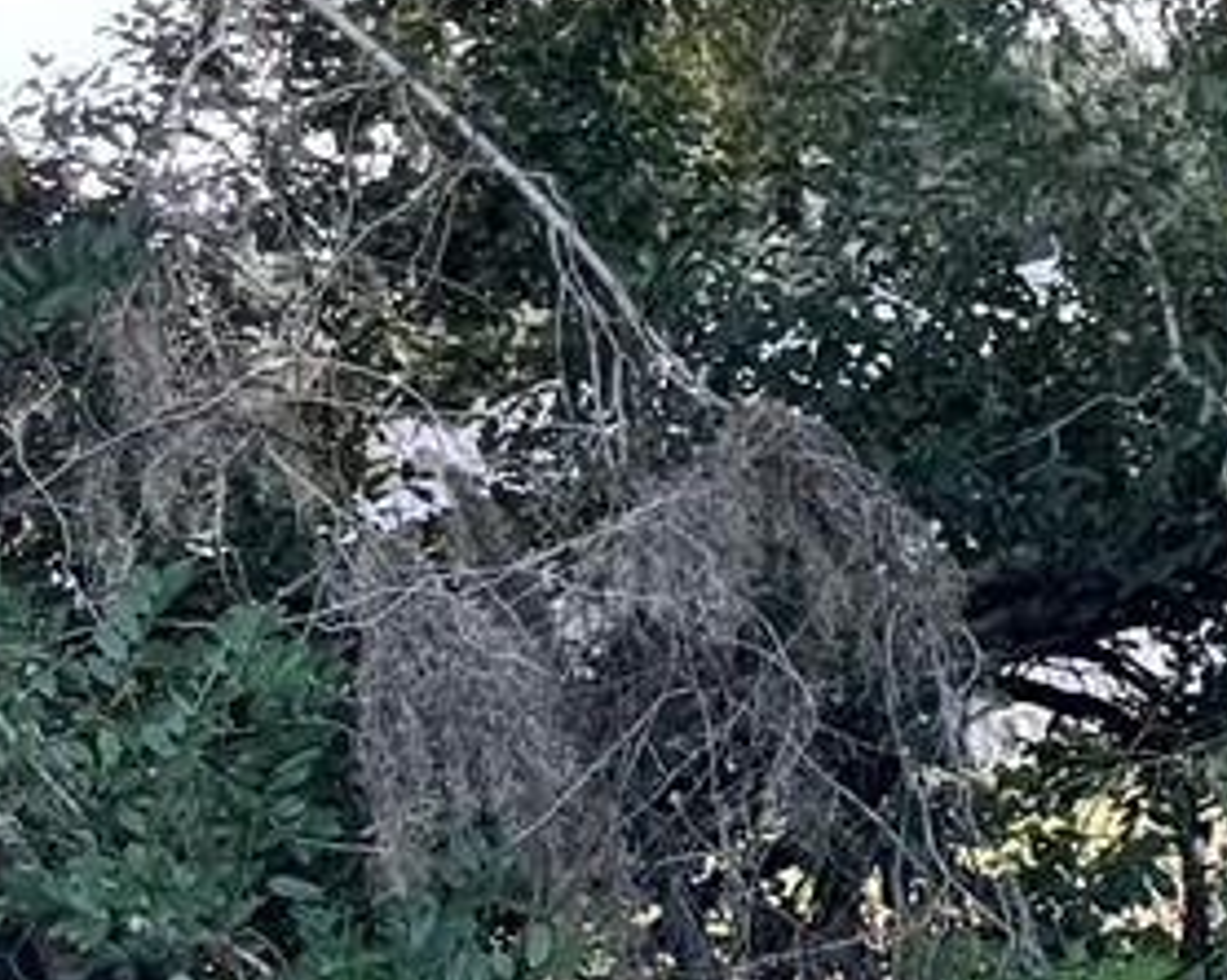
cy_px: 252
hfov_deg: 11.2
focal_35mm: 135
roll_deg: +16.0
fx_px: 4899
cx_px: 3200
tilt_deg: -5.6
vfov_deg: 11.4
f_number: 1.78
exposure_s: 1/309
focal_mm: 6.76
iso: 80
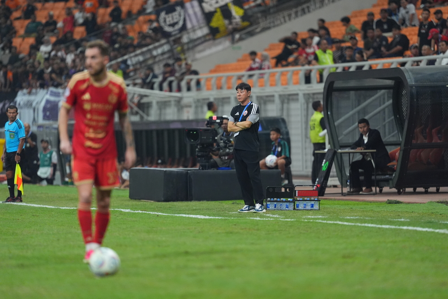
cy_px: 150
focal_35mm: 300
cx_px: 224
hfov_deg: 6.9
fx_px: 3734
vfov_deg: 4.6
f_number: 2.8
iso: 3200
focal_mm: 300
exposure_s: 1/1600
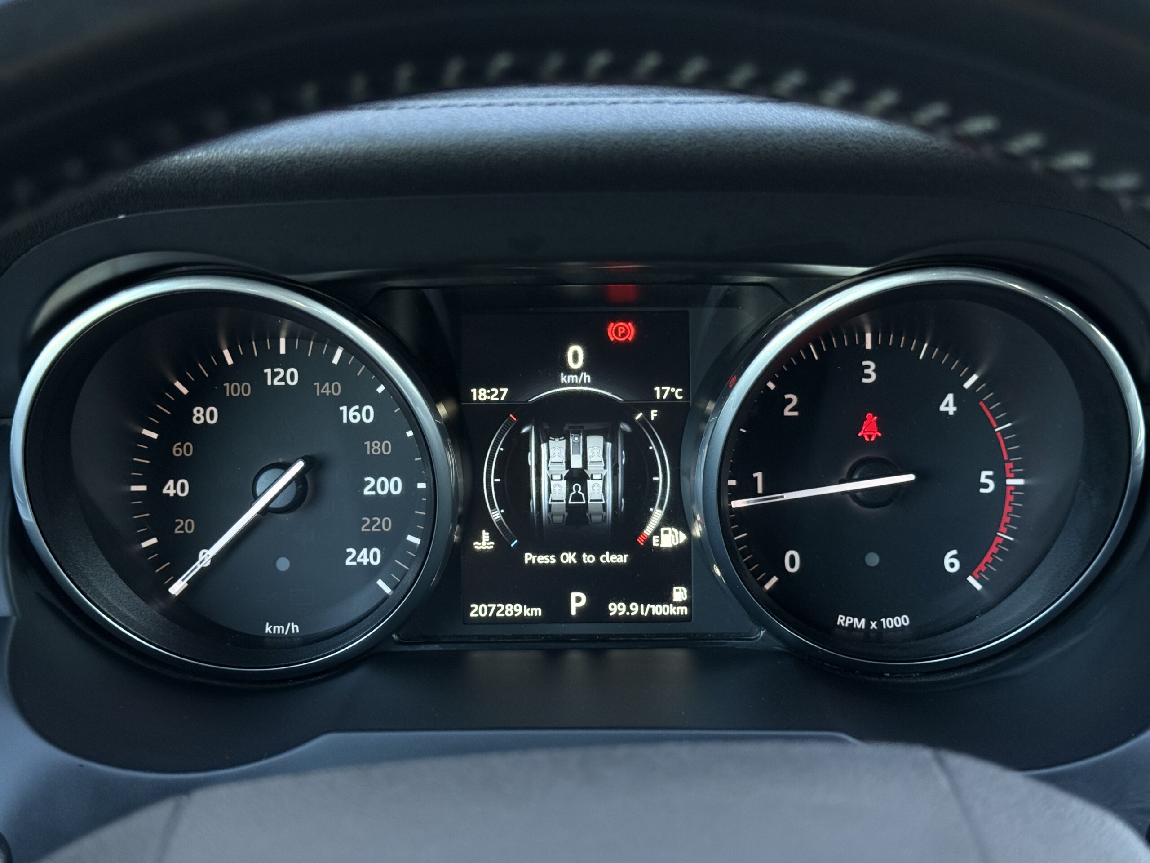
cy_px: 432
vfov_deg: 30.3
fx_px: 1595
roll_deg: +0.2
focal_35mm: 48
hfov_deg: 39.7
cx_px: 575
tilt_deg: -19.2
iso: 250
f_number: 1.78
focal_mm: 6.76
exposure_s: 1/100
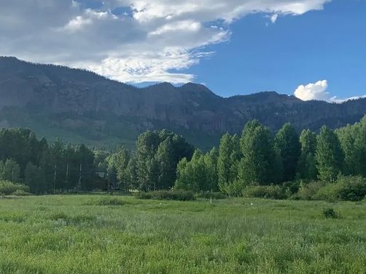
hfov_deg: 36.0
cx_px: 146
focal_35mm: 53
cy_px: 127
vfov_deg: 27.5
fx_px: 561
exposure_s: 1/1468
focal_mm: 4.25
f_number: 1.8
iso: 25
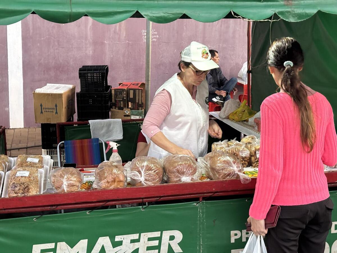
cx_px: 168
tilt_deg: -12.4
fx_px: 506
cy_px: 126
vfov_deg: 28.0
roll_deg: -2.7
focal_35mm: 52
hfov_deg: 36.8
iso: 400
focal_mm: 5.96
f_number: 1.6
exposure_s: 1/30
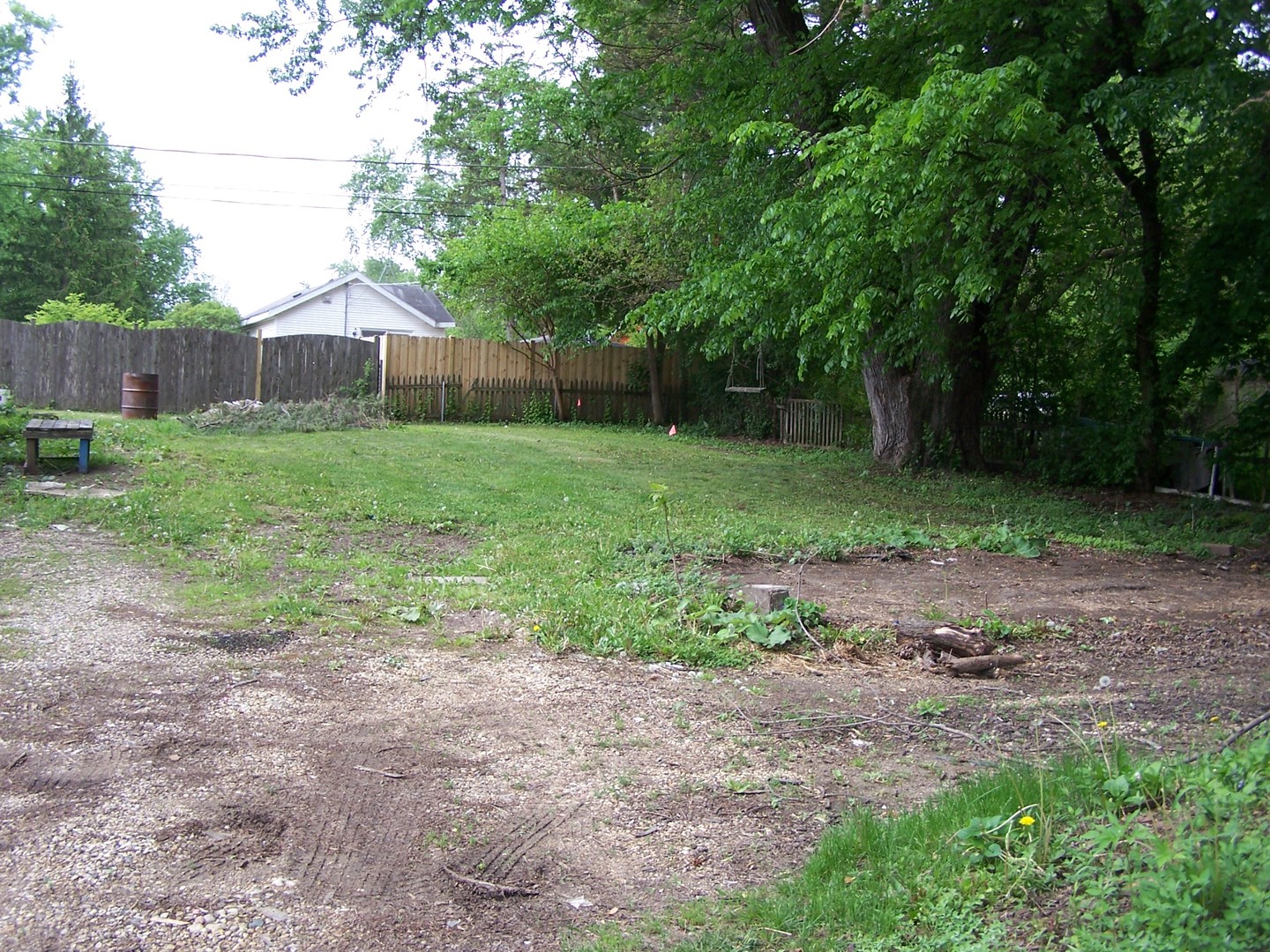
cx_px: 635
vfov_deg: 37.7
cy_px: 476
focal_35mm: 38
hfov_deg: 49.0
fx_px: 1394
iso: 80
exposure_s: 1/250
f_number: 2.8
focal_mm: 6.3
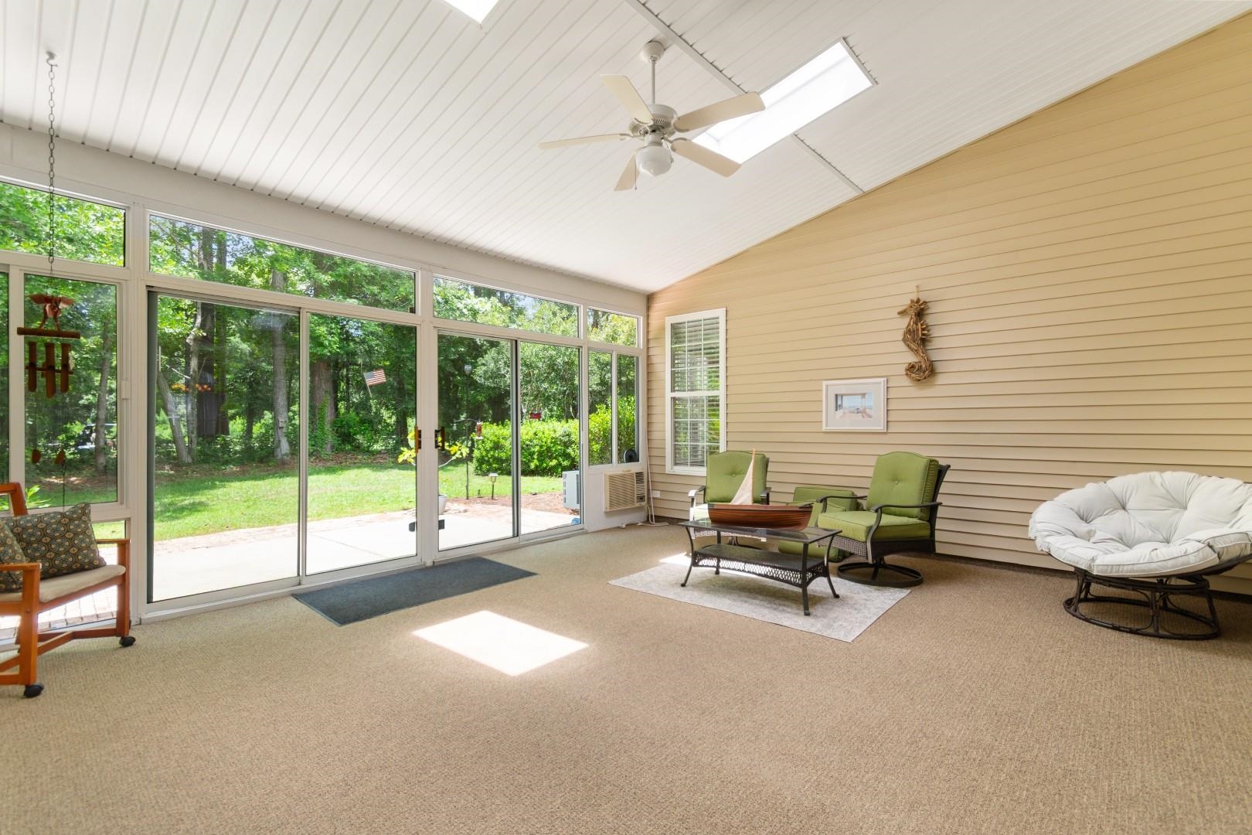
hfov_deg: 100.4
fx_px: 522
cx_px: 626
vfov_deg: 77.3
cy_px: 418
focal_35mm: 15
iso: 100
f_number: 4.5
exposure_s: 1/20
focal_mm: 10
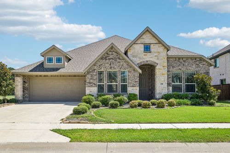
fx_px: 172
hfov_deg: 67.4
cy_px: 76
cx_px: 115
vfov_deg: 47.9
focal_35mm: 27
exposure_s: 1/1000
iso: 400
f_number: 8
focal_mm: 27
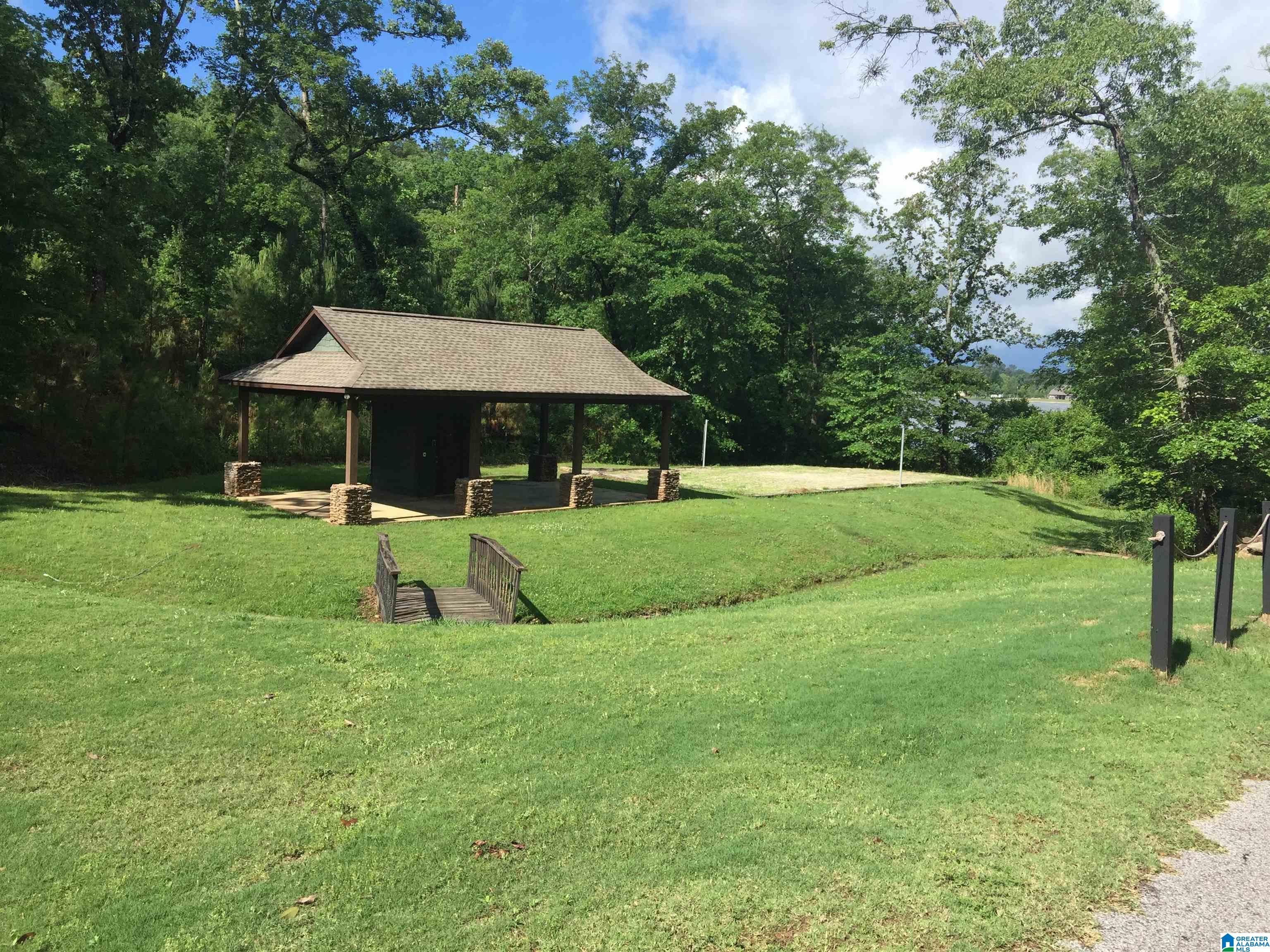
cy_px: 476
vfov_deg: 48.2
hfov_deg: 61.7
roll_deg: -2.1
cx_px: 635
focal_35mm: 29
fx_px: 1064
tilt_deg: -5.7
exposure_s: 1/1582
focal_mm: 4.15
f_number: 2.2
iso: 32
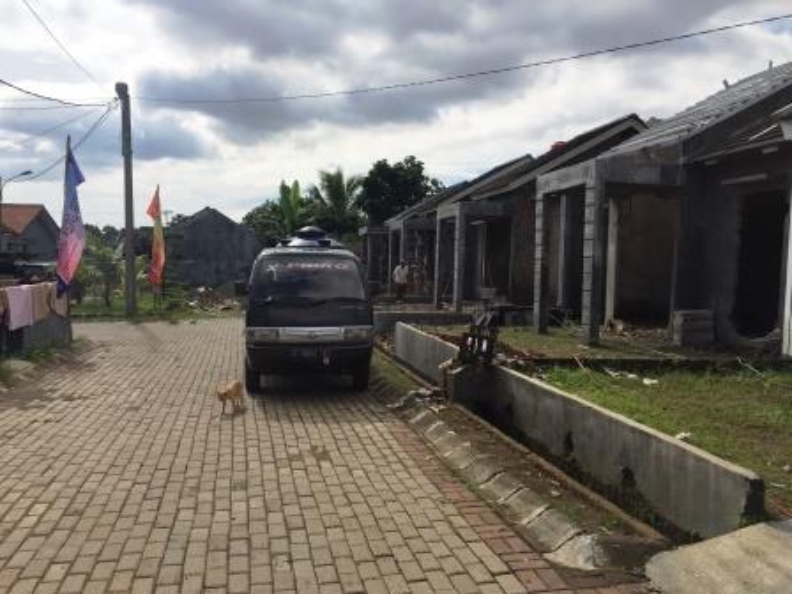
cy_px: 297
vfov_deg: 48.2
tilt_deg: -3.5
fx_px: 664
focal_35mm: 29
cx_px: 396
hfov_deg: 61.7
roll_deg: -2.8
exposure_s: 1/3968
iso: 32
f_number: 2.2
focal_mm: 4.15
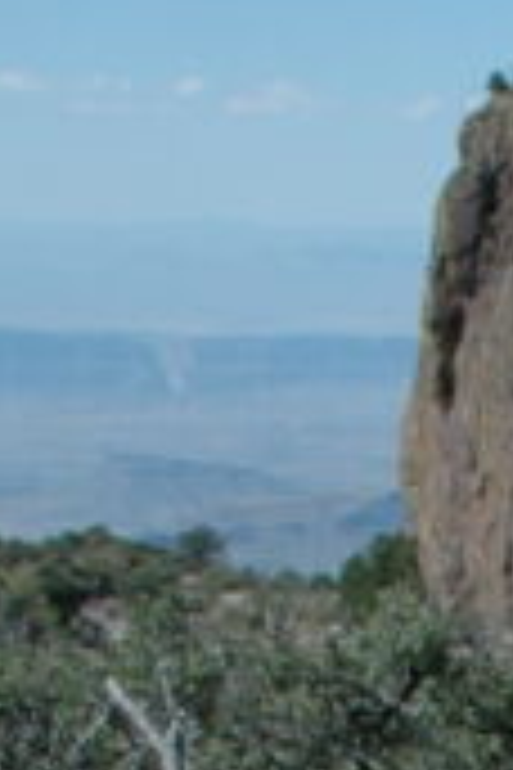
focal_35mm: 162
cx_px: 1231
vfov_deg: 10.8
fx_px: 3462
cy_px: 1855
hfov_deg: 7.9
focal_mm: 18
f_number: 16
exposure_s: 1/125
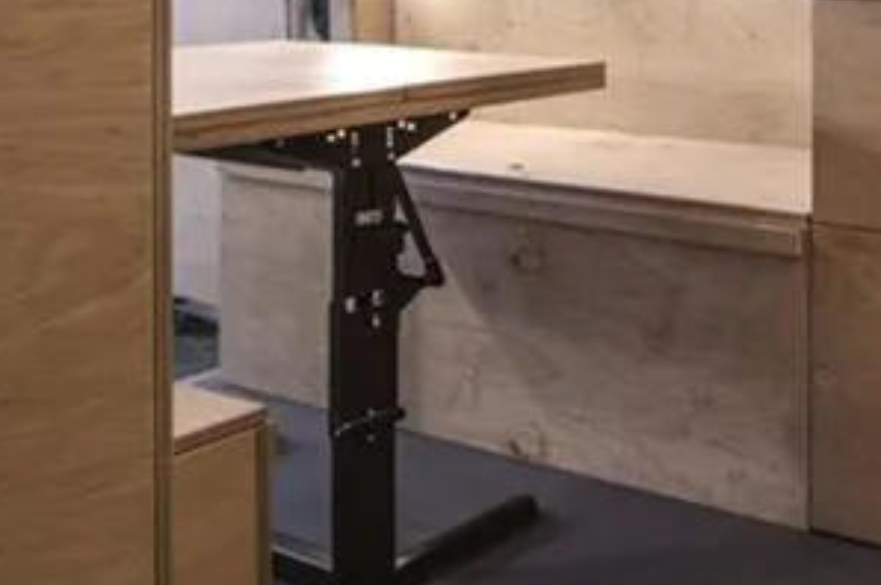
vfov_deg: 24.6
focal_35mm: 51
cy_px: -59
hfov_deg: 32.4
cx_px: 1050
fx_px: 1247
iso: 200
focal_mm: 19
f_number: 6.3
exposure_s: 1/2.5
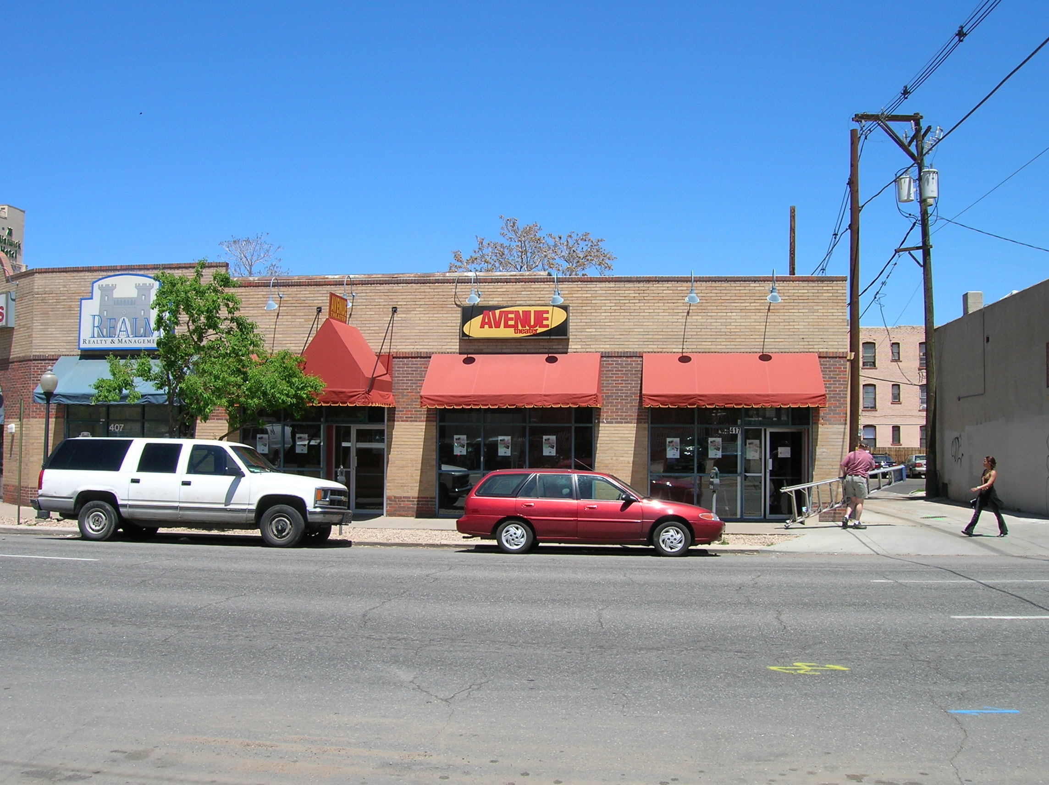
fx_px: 1029
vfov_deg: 41.7
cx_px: 524
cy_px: 392
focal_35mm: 34
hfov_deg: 54.0
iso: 50
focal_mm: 5.7
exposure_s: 1/351
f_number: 4.9
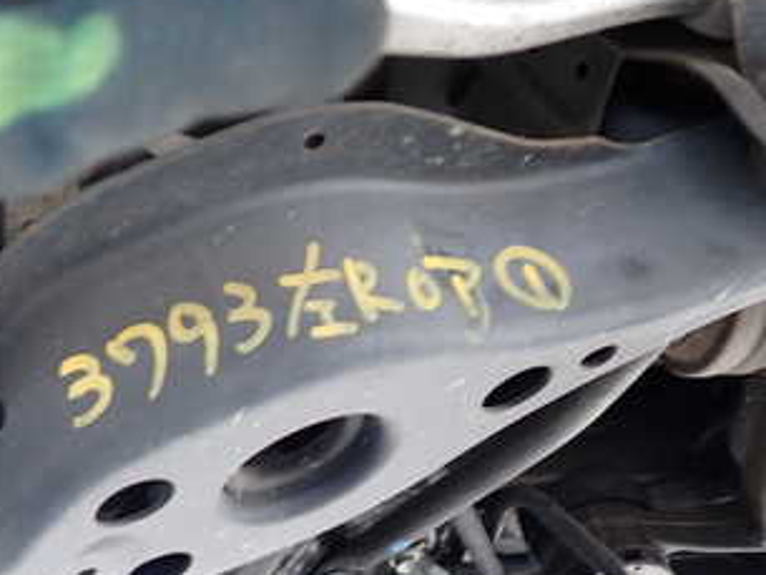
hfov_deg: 32.4
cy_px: 470
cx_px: 254
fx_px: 1306
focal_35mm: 59
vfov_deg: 24.4
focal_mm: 5.4
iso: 200
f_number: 2.3
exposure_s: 1/40
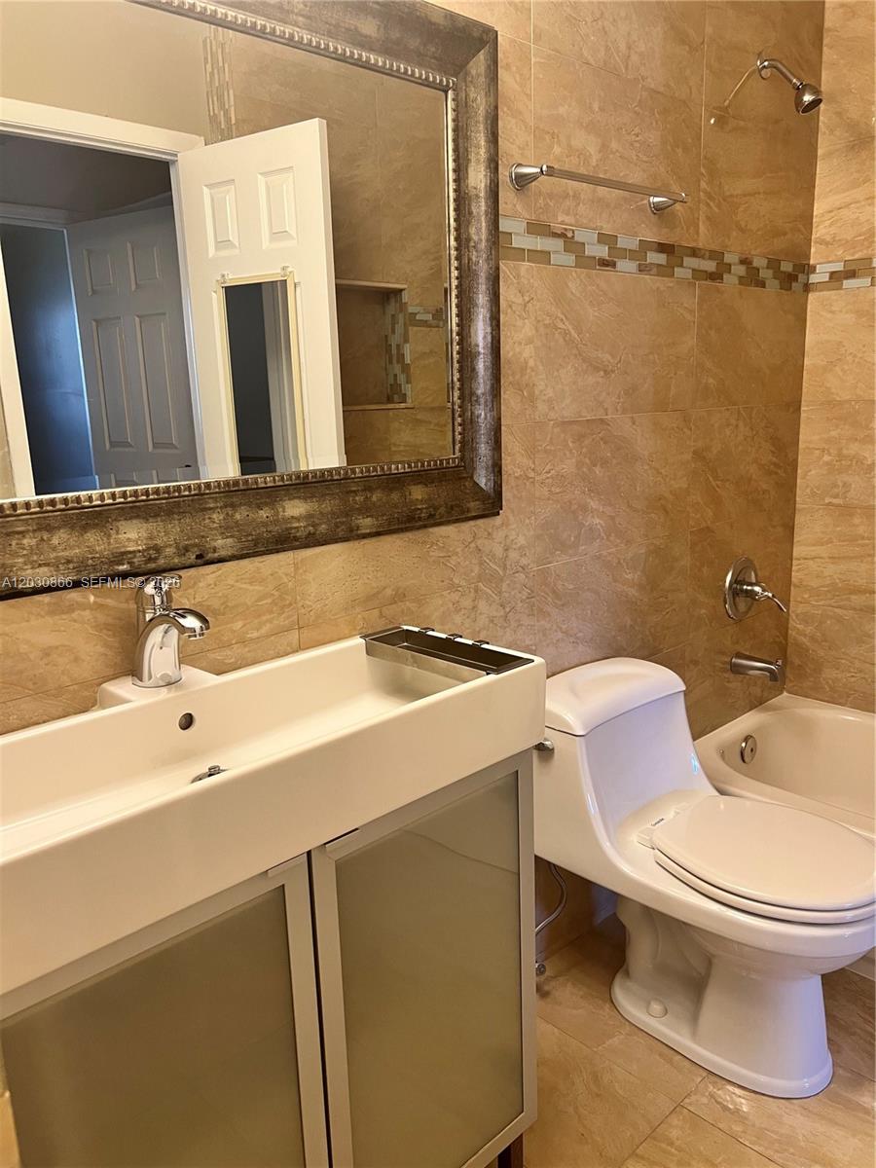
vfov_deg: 67.3
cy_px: 584
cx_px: 438
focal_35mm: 26
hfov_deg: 53.1
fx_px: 877
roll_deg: +1.6
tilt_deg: -13.7
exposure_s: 1/60
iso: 80
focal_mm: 5.7
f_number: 1.5
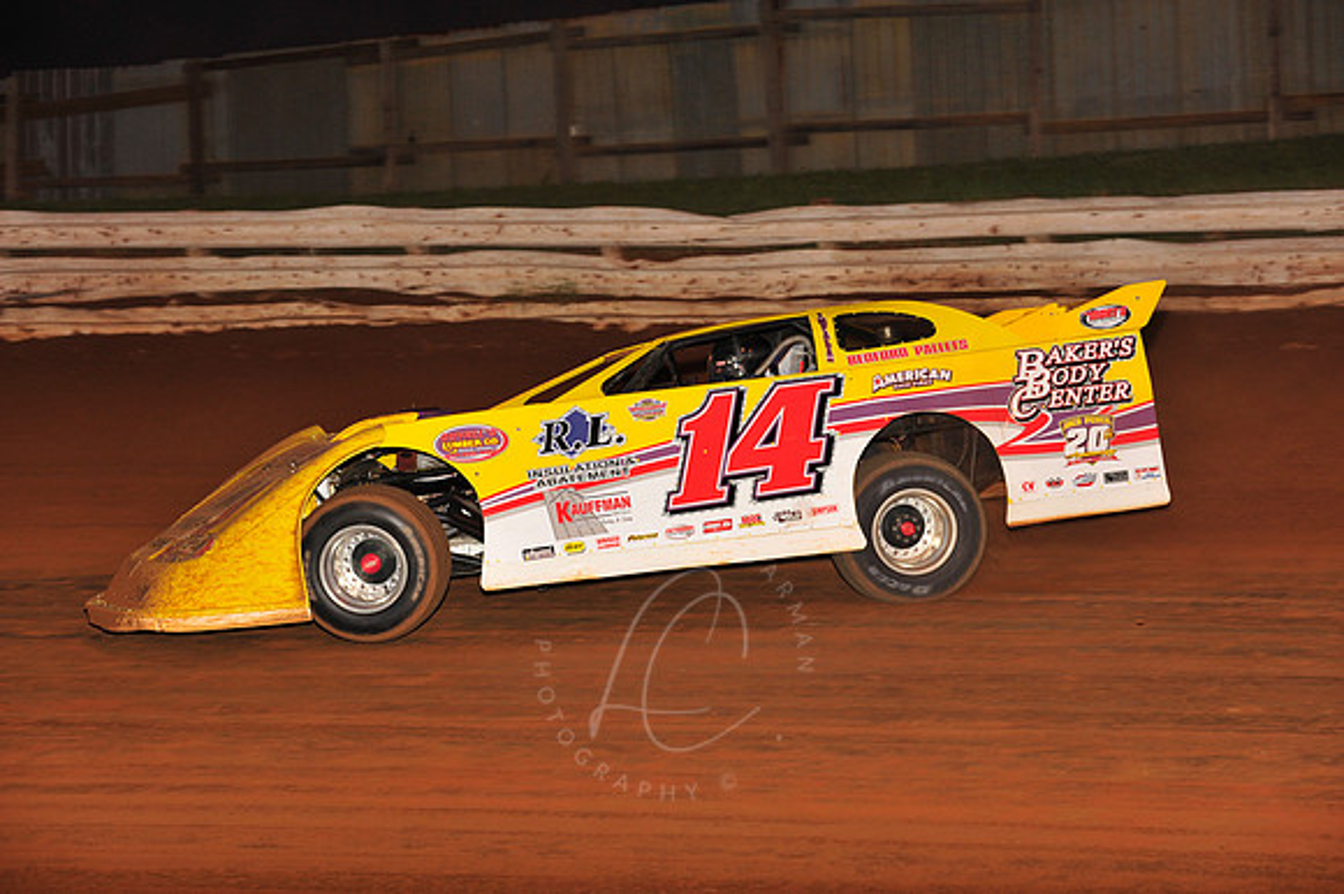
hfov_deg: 18.3
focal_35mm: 112
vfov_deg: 12.2
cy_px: 447
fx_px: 4179
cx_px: 672
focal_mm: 112
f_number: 6.3
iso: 800
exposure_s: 1/320
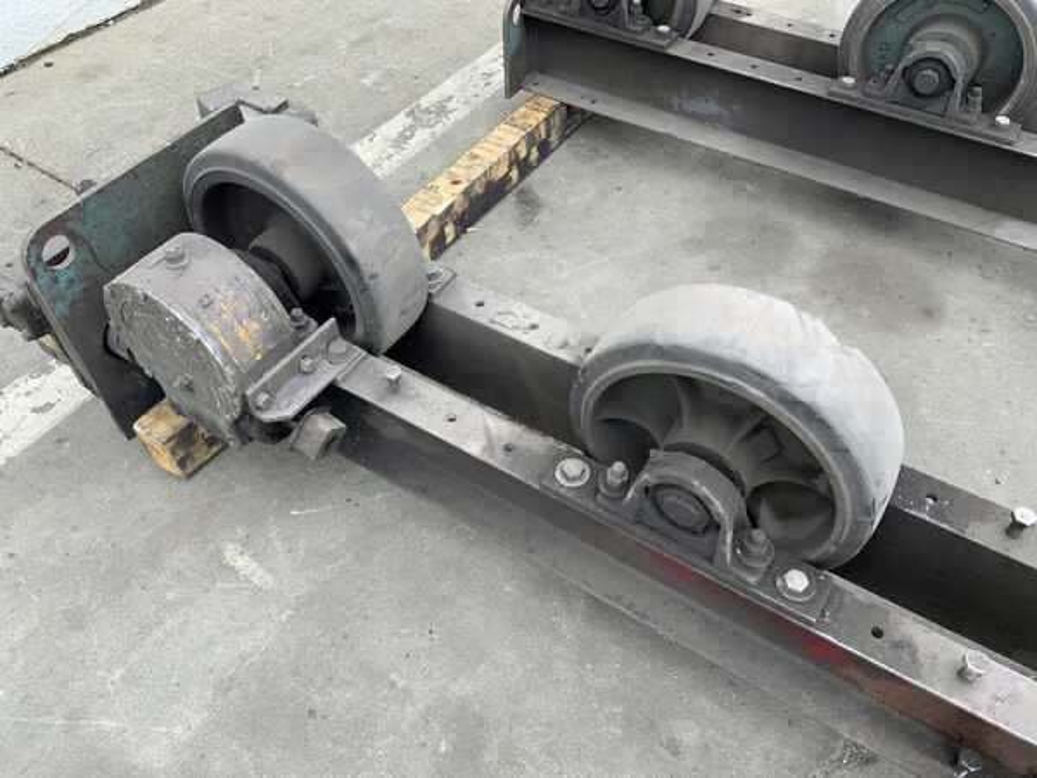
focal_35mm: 29
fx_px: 869
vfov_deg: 48.2
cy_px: 389
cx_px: 518
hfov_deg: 61.7
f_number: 1.8
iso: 16
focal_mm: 3
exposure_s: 1/307
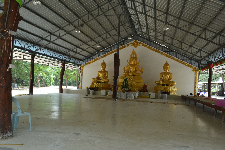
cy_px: 75
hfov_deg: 67.4
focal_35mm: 27
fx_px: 169
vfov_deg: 47.9
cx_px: 112
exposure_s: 1/250
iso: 1600
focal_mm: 18
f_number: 8
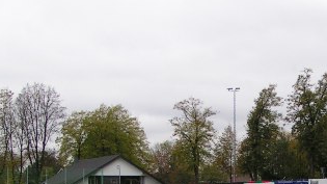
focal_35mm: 105
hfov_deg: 20.1
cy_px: 227
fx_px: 910
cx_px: 262
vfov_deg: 11.3
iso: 50
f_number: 4
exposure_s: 1/100
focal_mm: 5.8
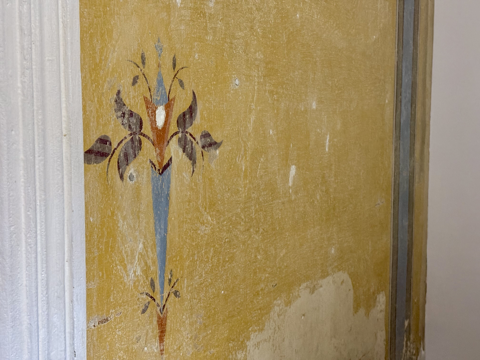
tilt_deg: -5.3
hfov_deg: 36.8
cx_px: 240
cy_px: 180
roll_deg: -0.2
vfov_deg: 28.0
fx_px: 721
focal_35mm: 52
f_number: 1.6
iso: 200
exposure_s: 1/40
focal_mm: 5.96
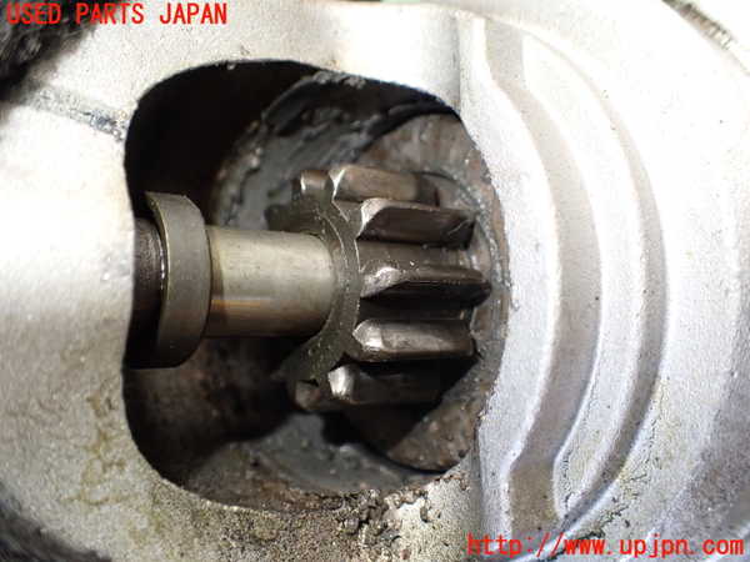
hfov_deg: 60.0
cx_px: 375
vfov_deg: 46.8
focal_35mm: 30
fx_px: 650
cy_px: 281
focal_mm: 5.4
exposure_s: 1/125
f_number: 2.3
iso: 320
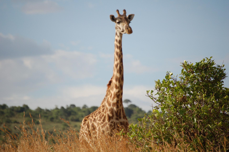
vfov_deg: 4.6
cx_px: 114
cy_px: 76
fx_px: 1906
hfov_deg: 6.9
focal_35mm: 300
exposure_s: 1/1250
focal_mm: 200
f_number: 5.6
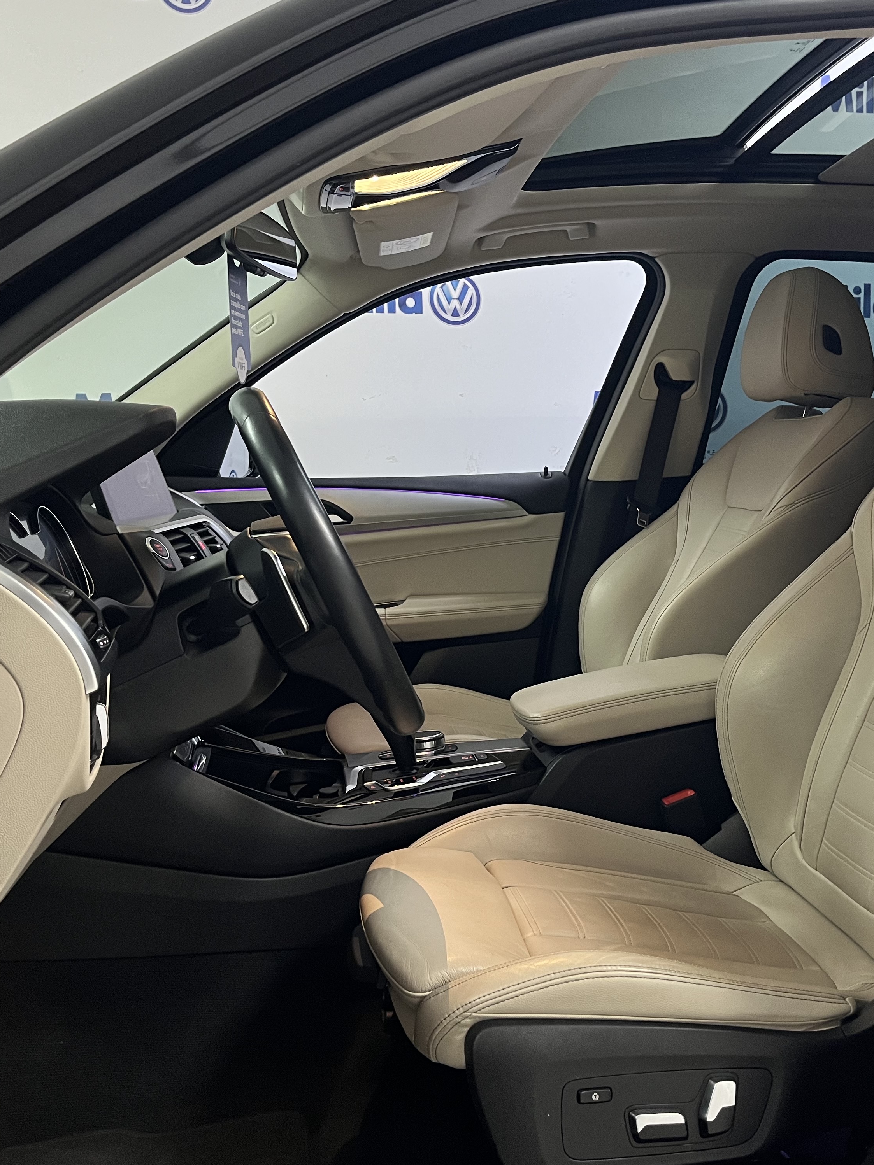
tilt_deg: -5.4
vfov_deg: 52.6
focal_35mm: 35
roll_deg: +1.0
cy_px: 582
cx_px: 530
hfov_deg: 40.5
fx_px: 1178
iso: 400
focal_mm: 5.1
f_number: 1.6
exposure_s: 1/40
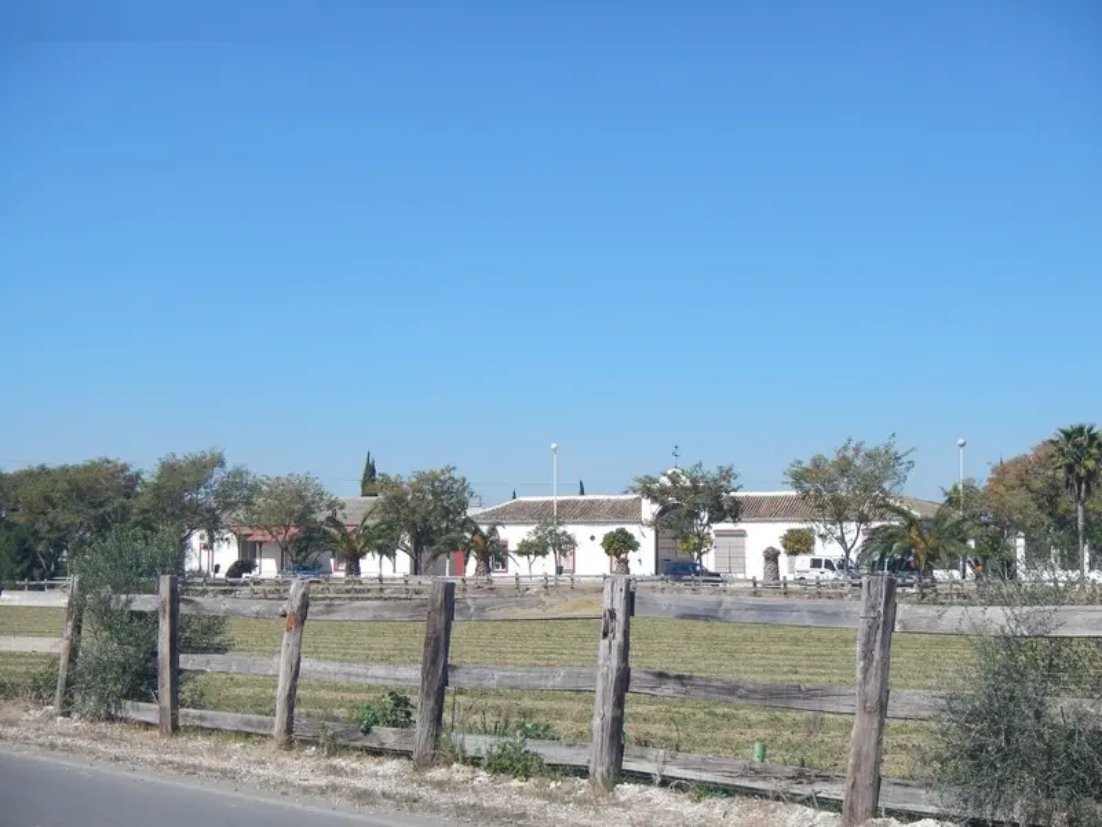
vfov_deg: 26.6
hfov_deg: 34.9
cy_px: 414
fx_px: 1751
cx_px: 551
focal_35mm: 55
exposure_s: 1/1250
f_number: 4.1
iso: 125
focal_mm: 9.9
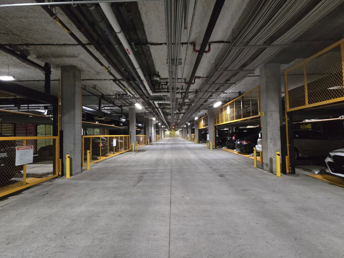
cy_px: 129
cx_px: 172
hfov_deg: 106.2
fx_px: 129
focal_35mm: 13
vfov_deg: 89.9
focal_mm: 2.2
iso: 1250
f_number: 2.2
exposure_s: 1/40
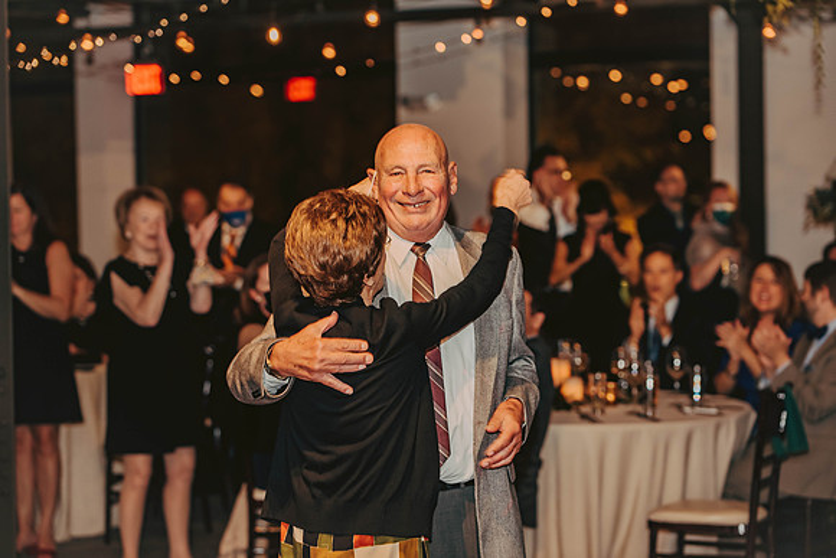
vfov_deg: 14.4
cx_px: 418
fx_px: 2207
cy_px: 279
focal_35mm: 95
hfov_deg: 21.5
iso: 500
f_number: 3.2
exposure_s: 1/80
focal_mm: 95
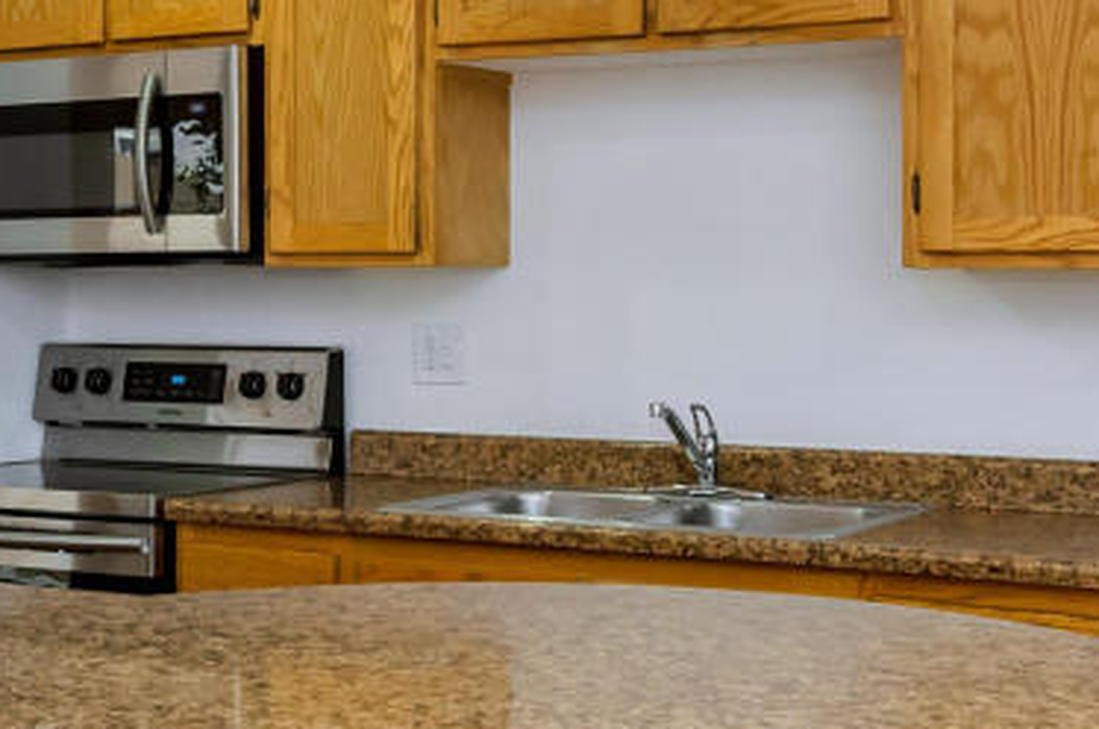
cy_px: 350
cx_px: 469
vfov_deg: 20.8
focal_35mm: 65
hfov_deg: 31.0
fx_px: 1981
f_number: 6.3
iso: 640
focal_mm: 14
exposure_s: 1/60
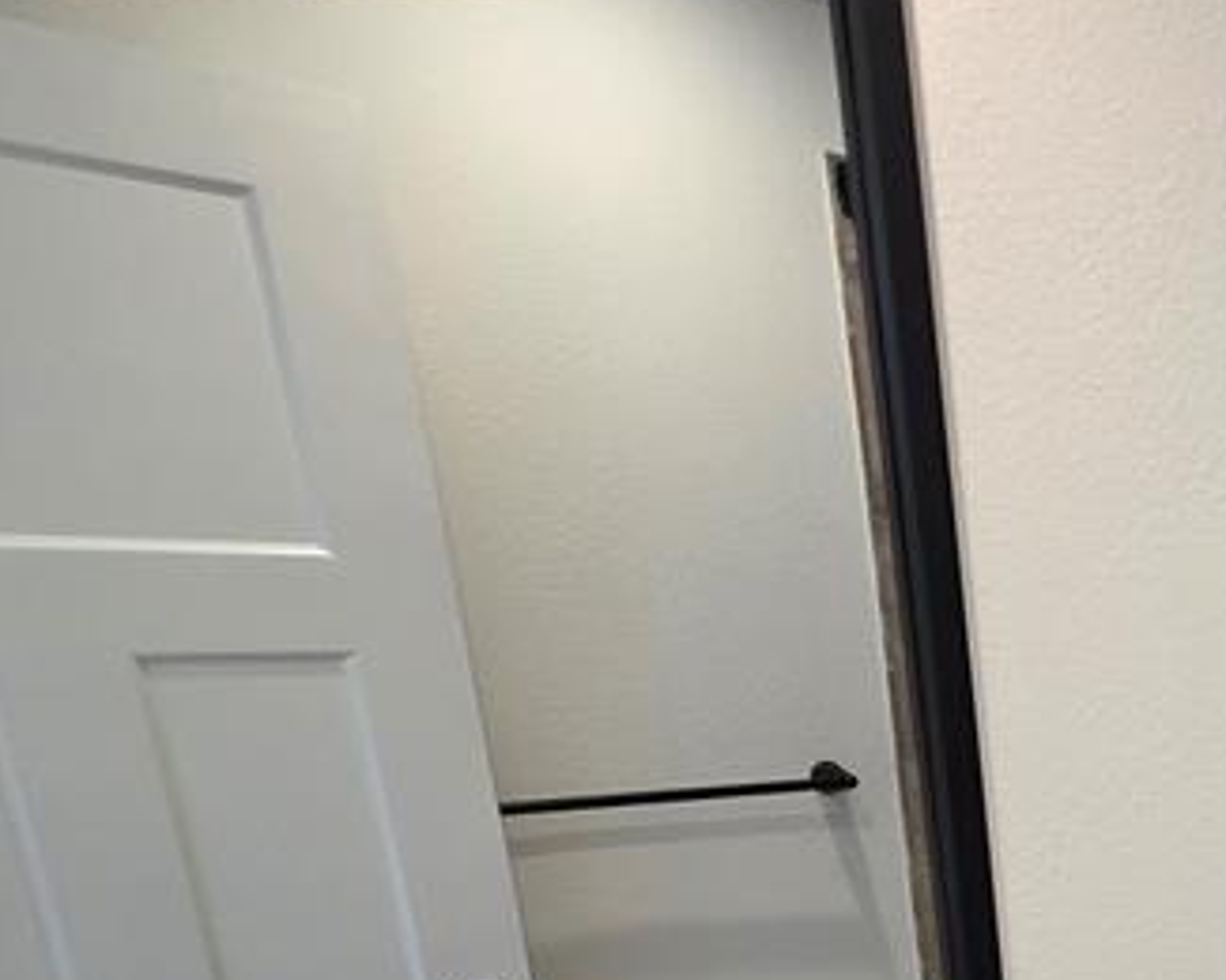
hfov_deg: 30.8
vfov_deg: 32.6
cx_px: 1735
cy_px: 1091
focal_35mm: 40
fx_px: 1451
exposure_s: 1/120
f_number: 1.9
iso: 160
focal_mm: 2.2
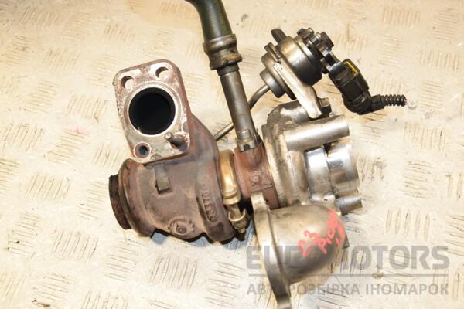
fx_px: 657
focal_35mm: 51
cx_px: 232
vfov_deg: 26.5
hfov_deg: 38.9
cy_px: 154
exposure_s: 1/200
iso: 800
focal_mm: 34
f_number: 7.1
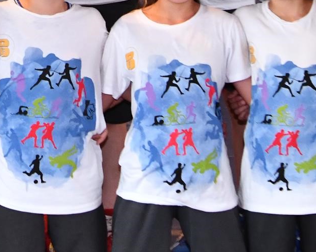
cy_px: -79
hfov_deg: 10.7
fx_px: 1674
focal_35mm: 179
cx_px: -11
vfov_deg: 8.5
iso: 2500
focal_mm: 34
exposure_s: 1/125
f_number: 4.5
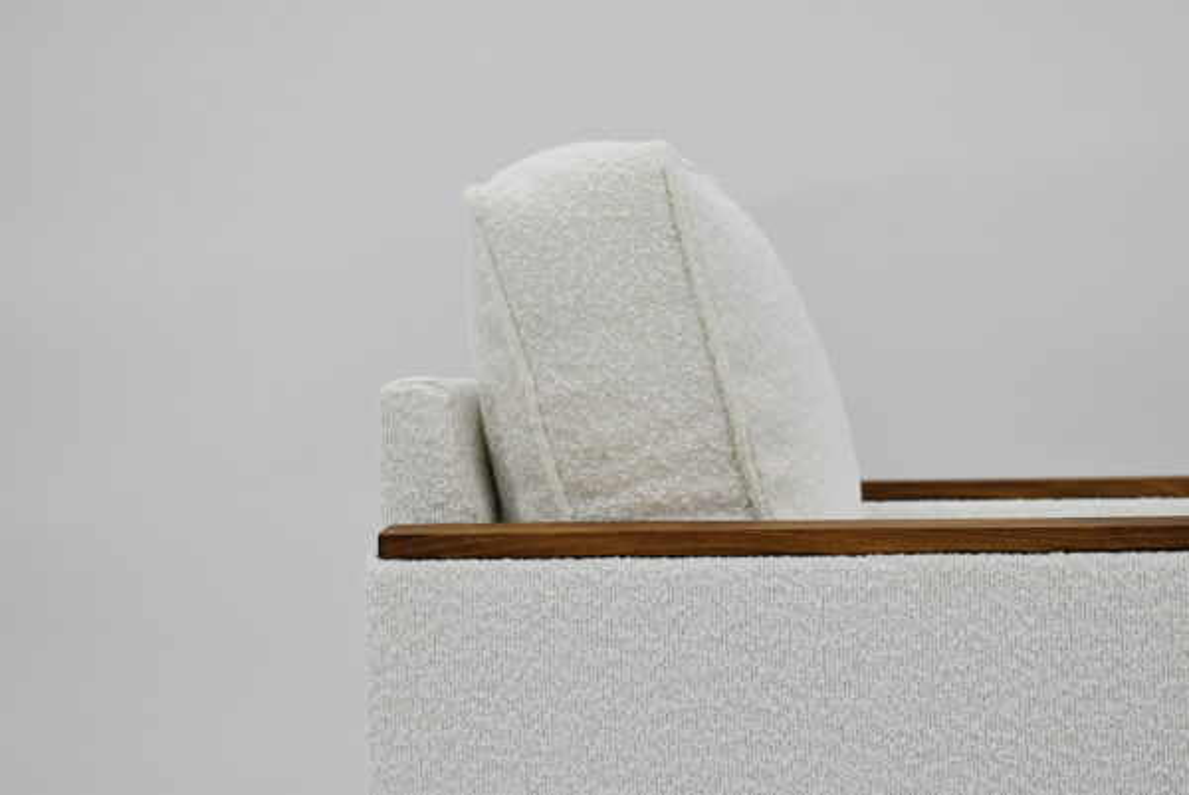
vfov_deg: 16.6
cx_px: 594
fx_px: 2727
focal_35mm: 82
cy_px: 398
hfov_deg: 24.6
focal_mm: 55
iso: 1250
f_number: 5.6
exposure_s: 1/125
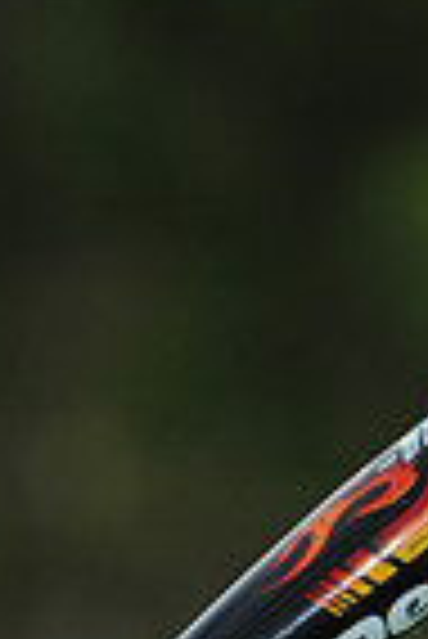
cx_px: -95
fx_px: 7614
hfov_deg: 3.2
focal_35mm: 428
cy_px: 1170
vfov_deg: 4.8
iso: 400
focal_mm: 105
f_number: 4
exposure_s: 1/2500
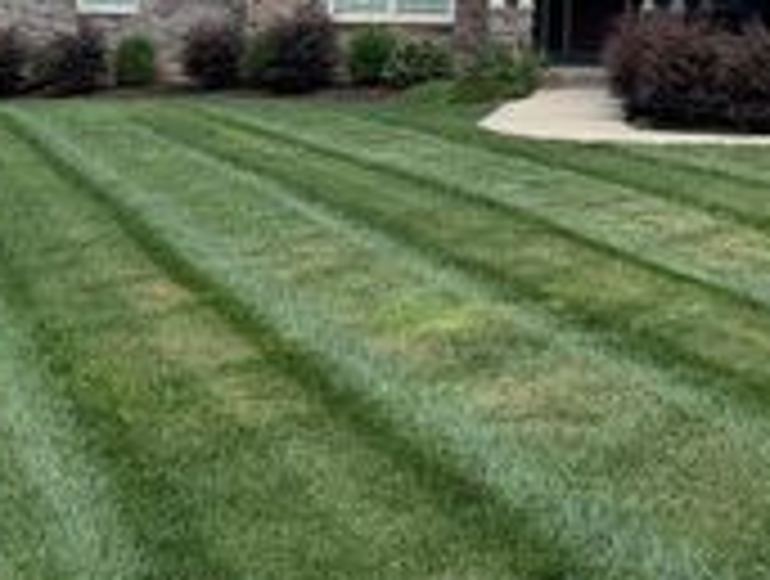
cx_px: 775
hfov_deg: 26.2
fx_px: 1560
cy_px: -97
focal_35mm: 70
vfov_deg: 19.9
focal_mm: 6.76
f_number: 1.78
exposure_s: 1/2703
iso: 80
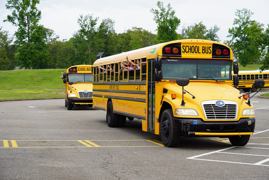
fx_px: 493
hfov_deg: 30.5
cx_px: 134
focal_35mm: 66
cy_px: 90
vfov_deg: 20.6
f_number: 5
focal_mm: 66
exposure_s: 1/400
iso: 100
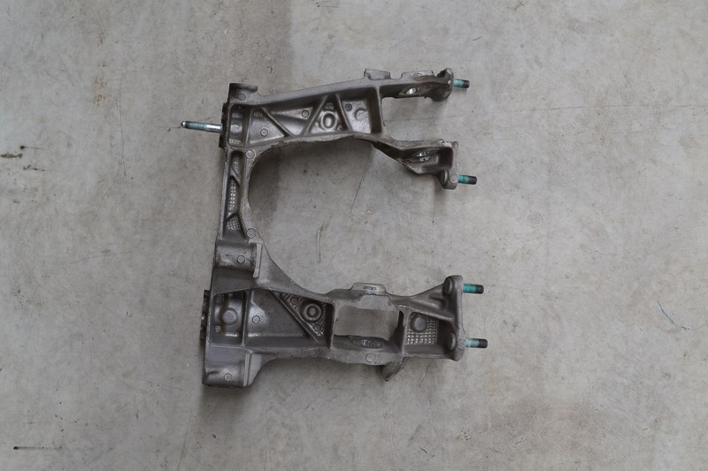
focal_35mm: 42
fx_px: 826
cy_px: 236
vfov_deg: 31.9
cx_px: 354
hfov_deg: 46.4
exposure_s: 1/40
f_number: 7.1
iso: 400
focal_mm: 28
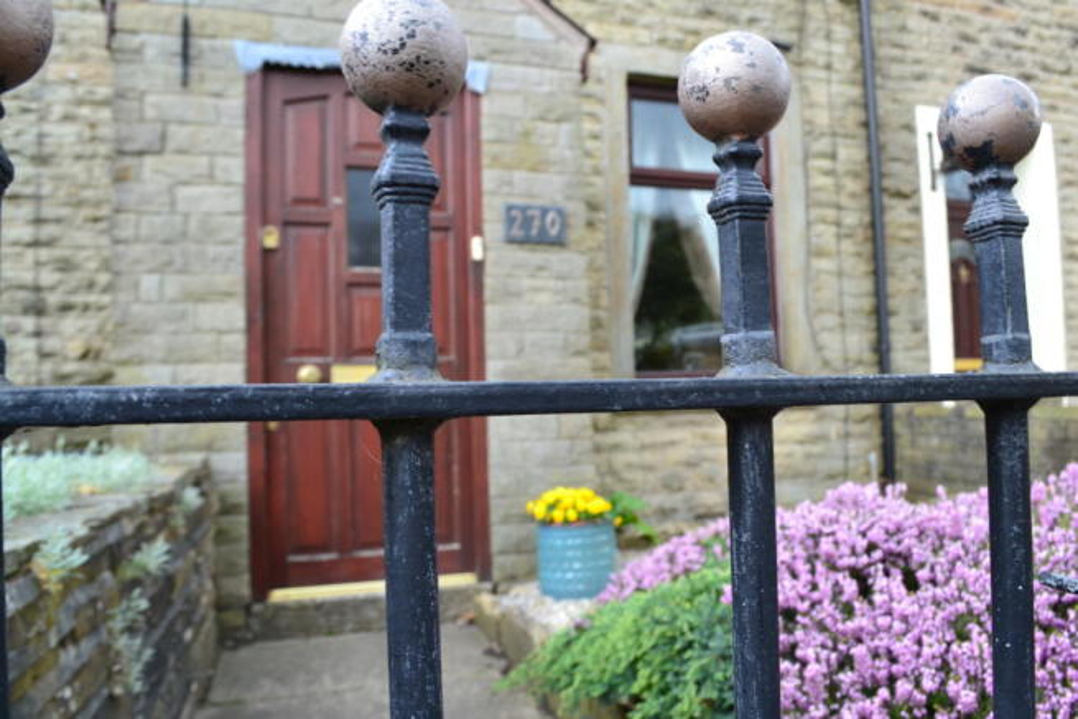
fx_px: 809
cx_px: 539
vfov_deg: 48.0
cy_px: 360
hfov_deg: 67.4
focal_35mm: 27
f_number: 8
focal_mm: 18
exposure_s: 1/60
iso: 450
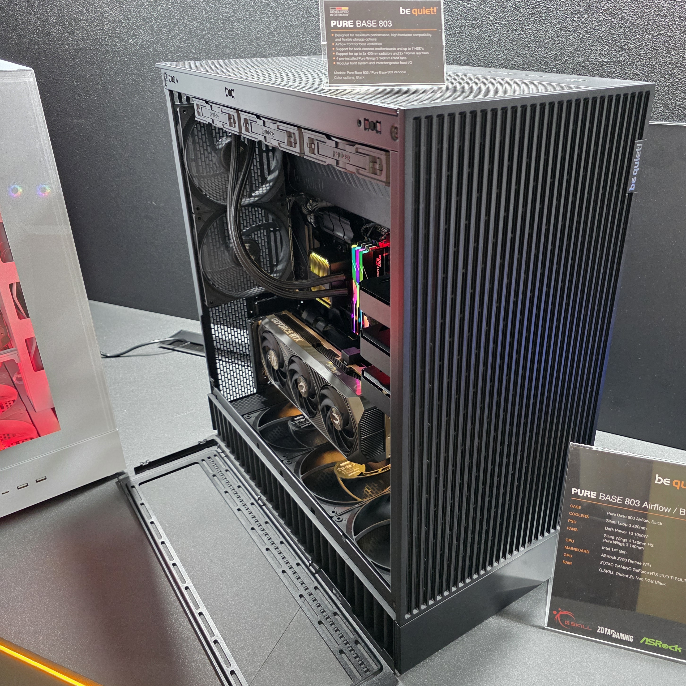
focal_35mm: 28
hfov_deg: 57.2
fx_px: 628
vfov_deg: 57.3
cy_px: 338
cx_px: 382
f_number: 1.7
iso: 1600
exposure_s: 1/120
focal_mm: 6.3
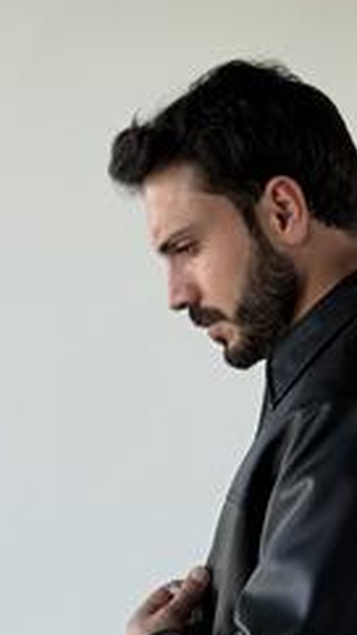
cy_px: 576
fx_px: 1937
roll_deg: -0.4
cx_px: 357
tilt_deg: +0.8
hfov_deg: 10.4
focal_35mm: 115
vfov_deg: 18.3
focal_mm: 6.76
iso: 64
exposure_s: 1/287
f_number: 1.78
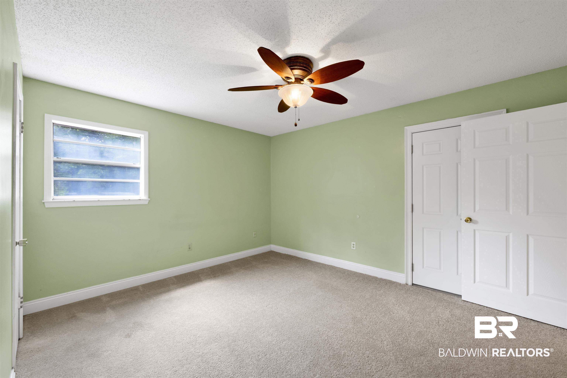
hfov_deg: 104.3
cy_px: 189
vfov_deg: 81.2
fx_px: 220
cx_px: 284
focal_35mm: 14
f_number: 13
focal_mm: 14
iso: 400
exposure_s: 1/5
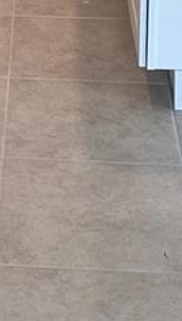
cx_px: -98
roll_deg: +1.8
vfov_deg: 14.5
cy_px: -162
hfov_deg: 8.6
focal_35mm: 138
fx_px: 1180
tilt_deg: -13.1
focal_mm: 4.25
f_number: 1.8
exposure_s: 1/120
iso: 80
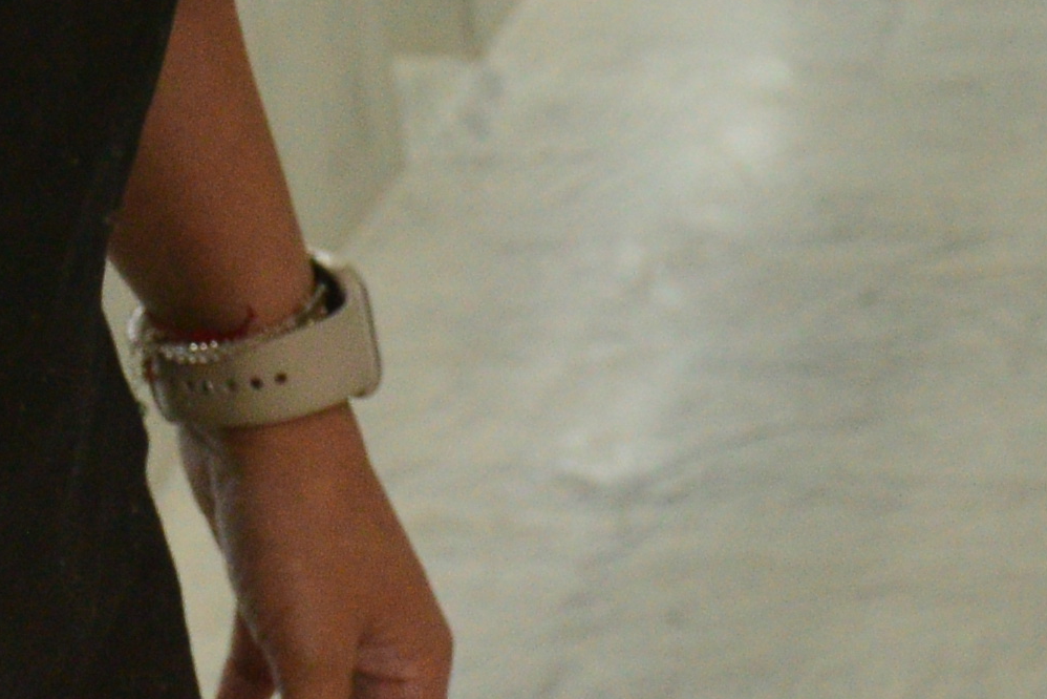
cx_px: -323
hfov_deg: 11.3
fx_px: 5149
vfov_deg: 6.6
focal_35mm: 177
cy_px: -1826
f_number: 4.5
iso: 1250
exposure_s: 1/320
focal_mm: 24
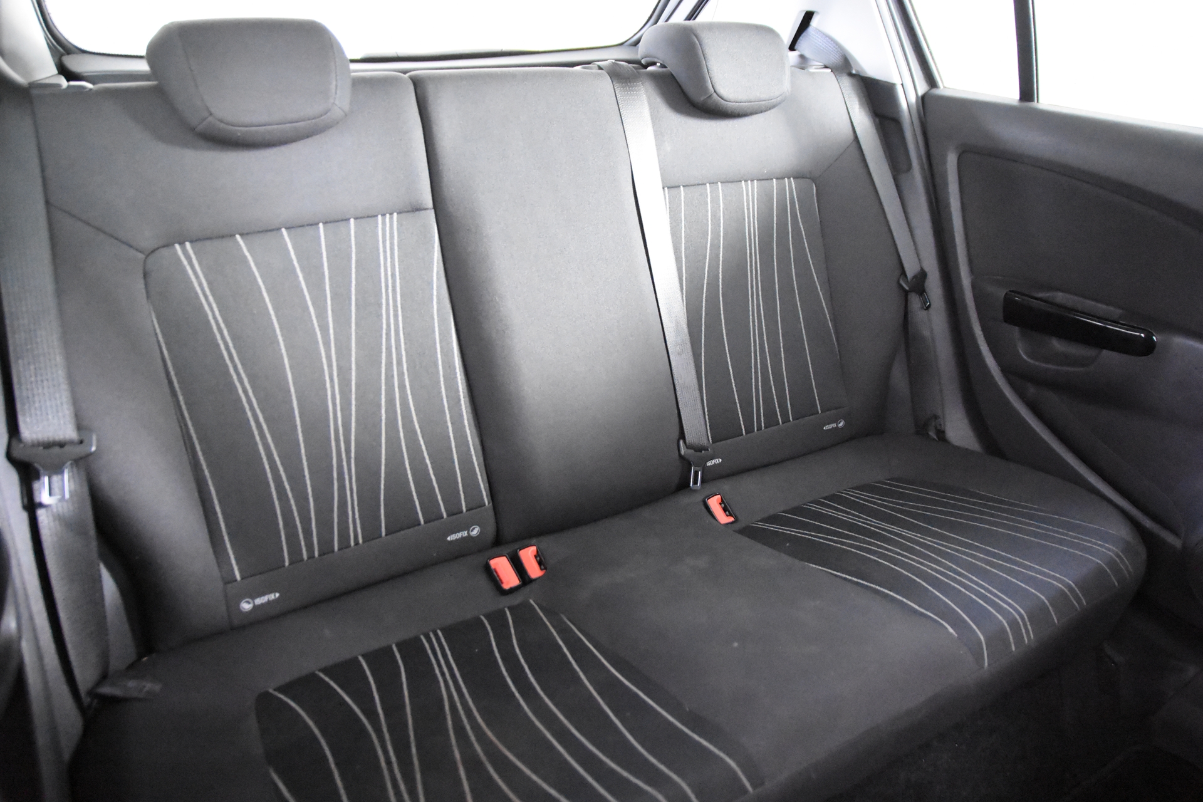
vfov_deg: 50.4
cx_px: 602
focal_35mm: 26
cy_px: 401
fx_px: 852
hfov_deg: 70.4
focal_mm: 17
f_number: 2.8
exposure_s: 1/25
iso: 12800
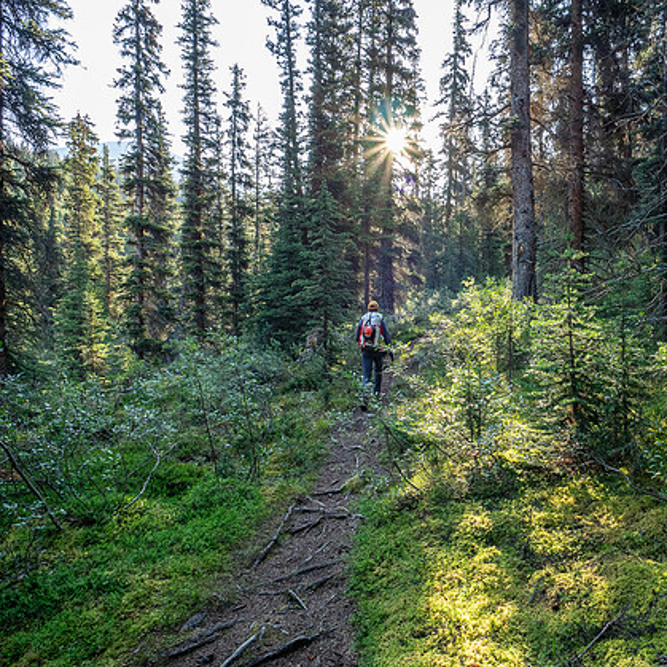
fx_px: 480
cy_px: 330
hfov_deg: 68.1
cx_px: 431
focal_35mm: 22
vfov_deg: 69.6
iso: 250
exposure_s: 1/60
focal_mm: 9
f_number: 8
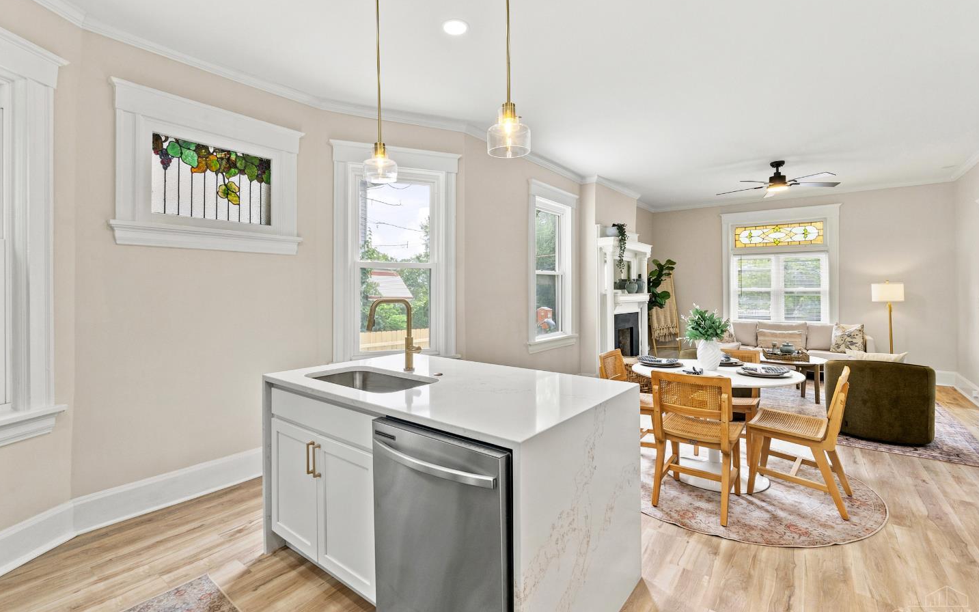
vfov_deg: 71.3
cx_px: 483
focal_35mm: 16
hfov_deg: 97.8
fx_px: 427
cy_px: 298
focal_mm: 10
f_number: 9
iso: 400
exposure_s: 1/60
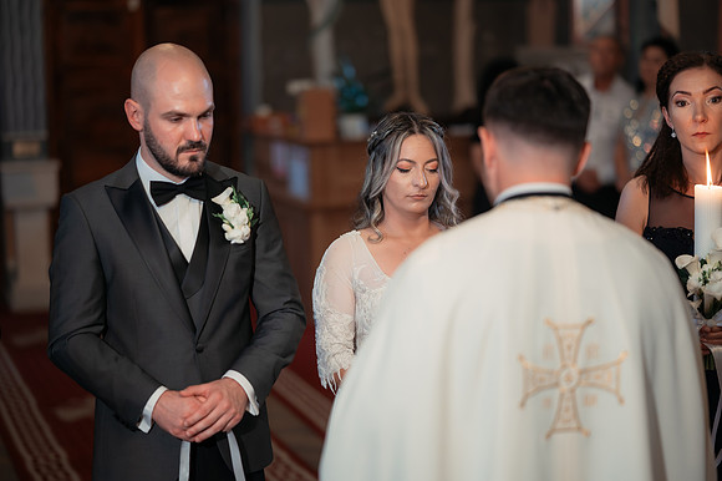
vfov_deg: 16.1
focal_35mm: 85
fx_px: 1704
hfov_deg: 23.9
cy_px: 240
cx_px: 361
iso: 1600
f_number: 1.8
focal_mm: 85
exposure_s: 1/200
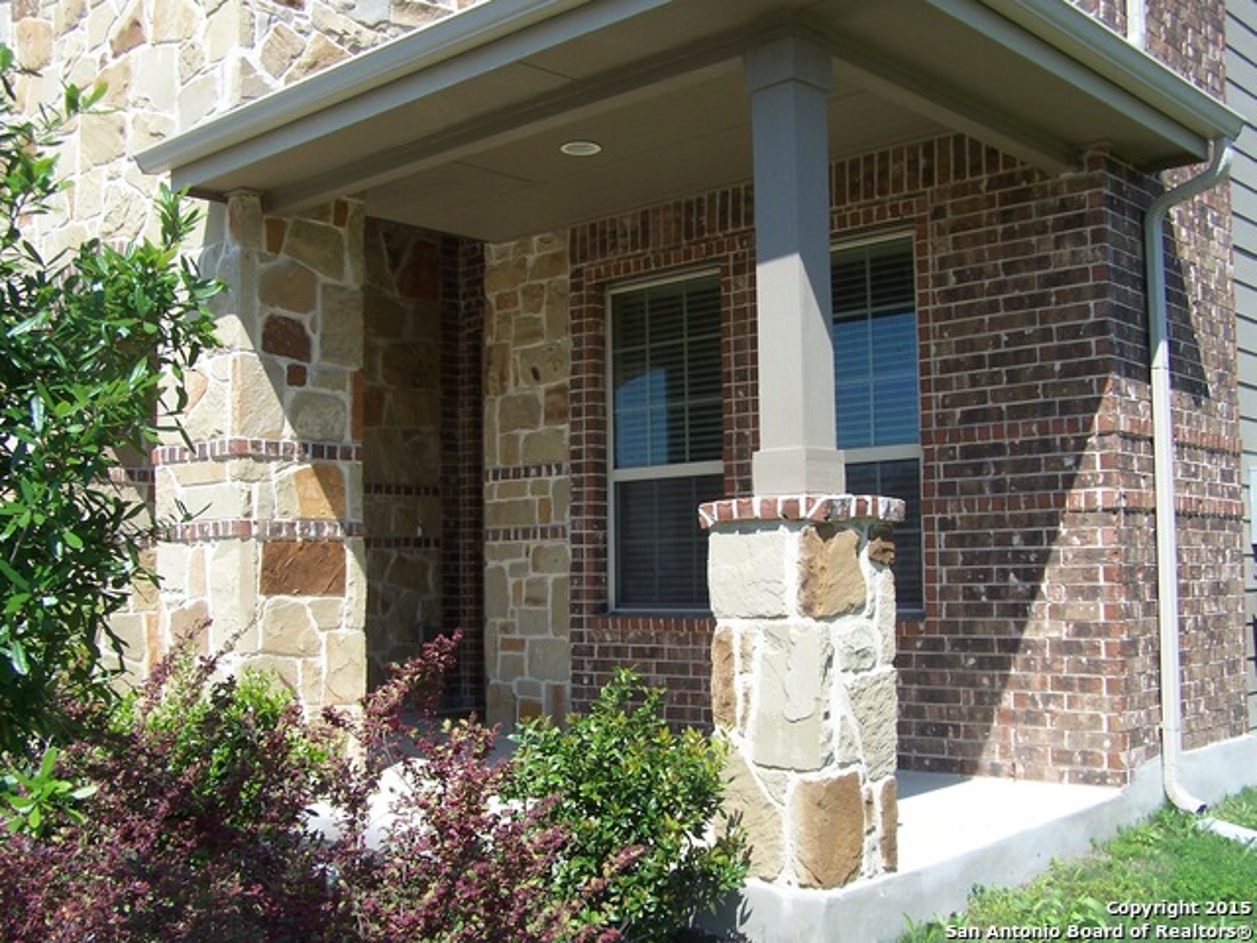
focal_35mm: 38
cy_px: 472
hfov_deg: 49.0
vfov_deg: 37.7
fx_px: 1380
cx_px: 628
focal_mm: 6.3
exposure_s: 1/500
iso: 80
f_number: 4
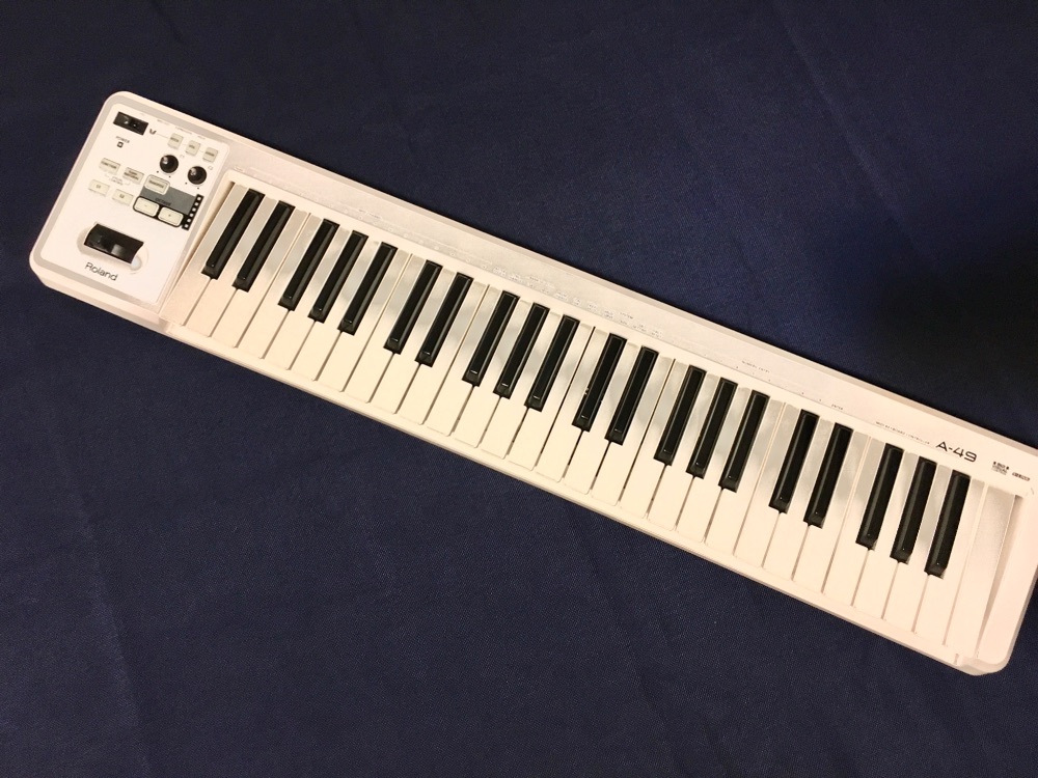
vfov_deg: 48.2
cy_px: 389
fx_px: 870
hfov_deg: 61.7
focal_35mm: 29
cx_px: 519
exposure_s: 1/20
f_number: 2.2
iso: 200
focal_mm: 4.15
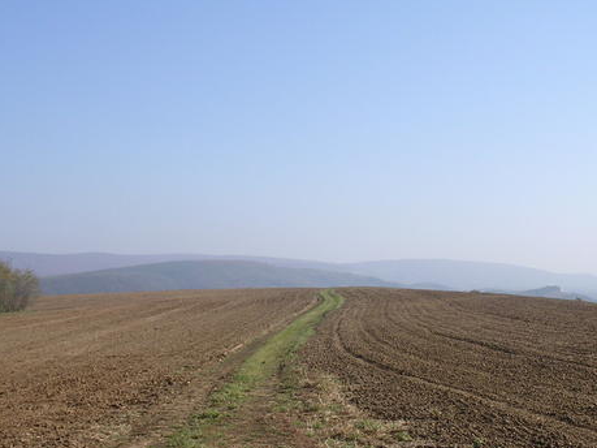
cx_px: 307
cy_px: 300
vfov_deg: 27.3
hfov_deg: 36.2
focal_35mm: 53
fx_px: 914
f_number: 5.6
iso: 100
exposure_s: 1/257
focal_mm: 5.8
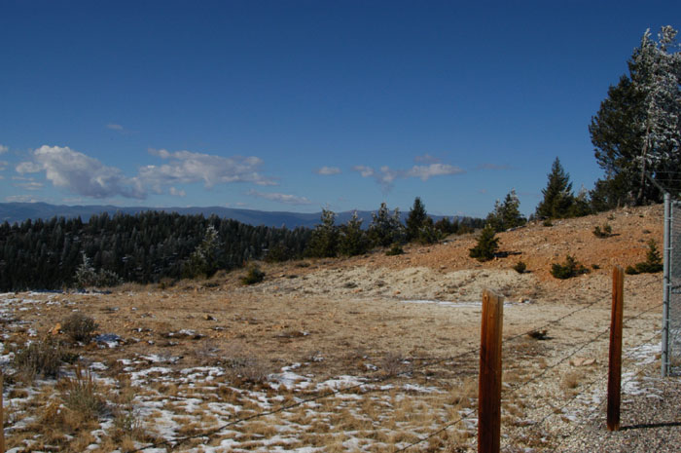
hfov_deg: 53.2
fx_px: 680
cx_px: 340
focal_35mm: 36
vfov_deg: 36.8
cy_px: 226
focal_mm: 24
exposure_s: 1/640
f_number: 13
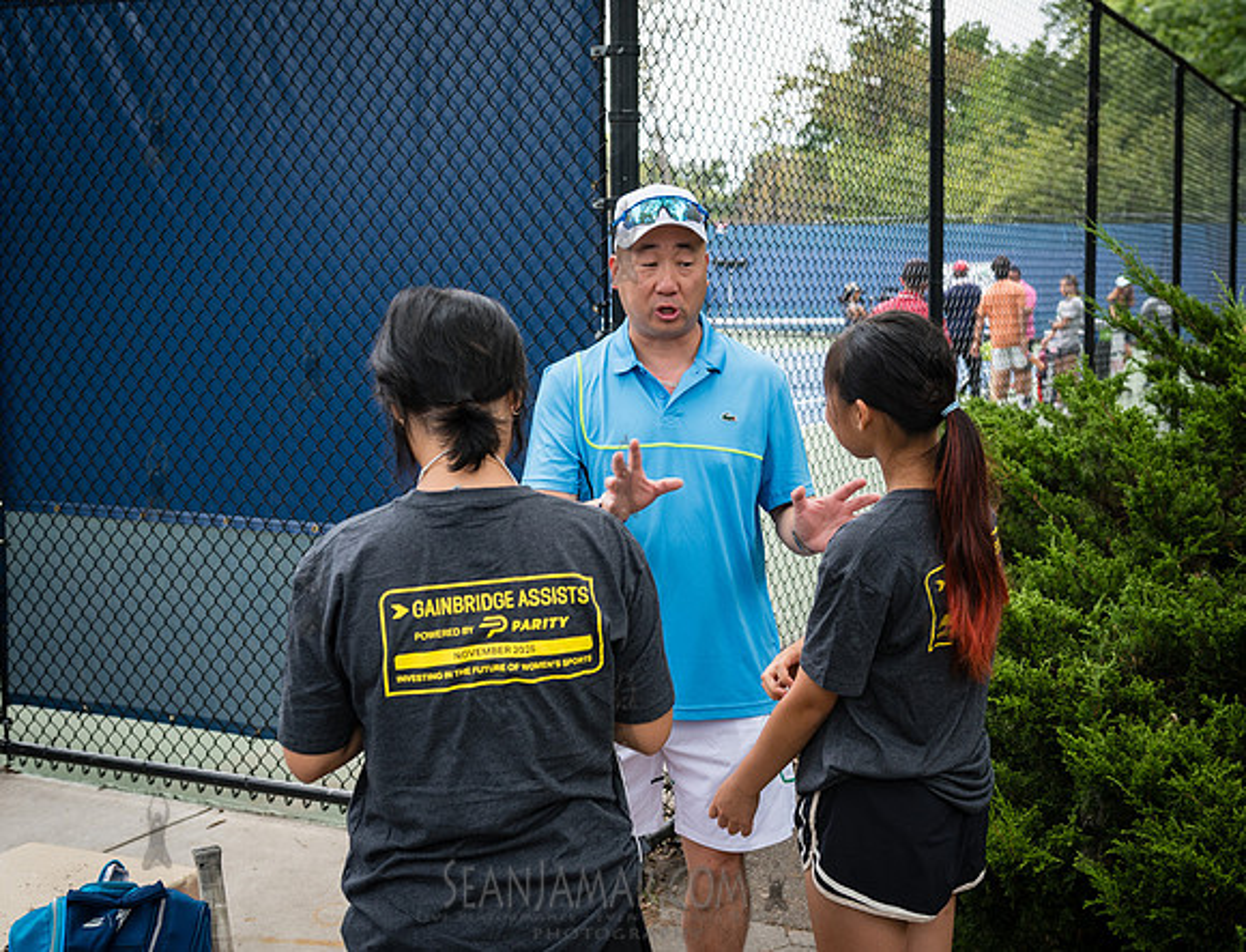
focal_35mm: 46
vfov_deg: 31.9
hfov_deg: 41.0
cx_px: 692
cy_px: 441
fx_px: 1666
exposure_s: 1/250
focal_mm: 38
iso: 200
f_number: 4.5
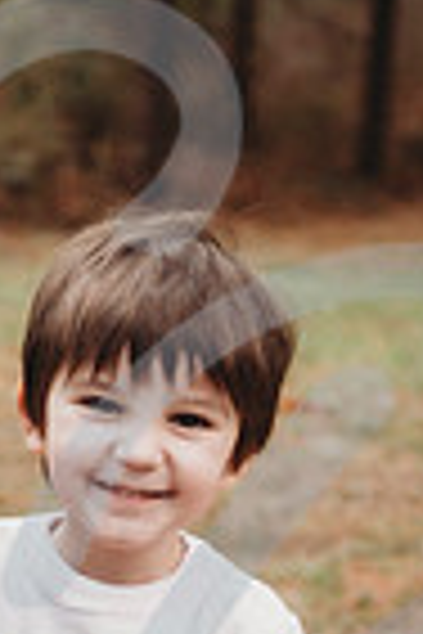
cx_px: -27
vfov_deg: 12.1
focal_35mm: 166
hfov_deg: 8.2
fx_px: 2926
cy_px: 746
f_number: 2.8
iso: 100
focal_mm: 52
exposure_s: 1/320
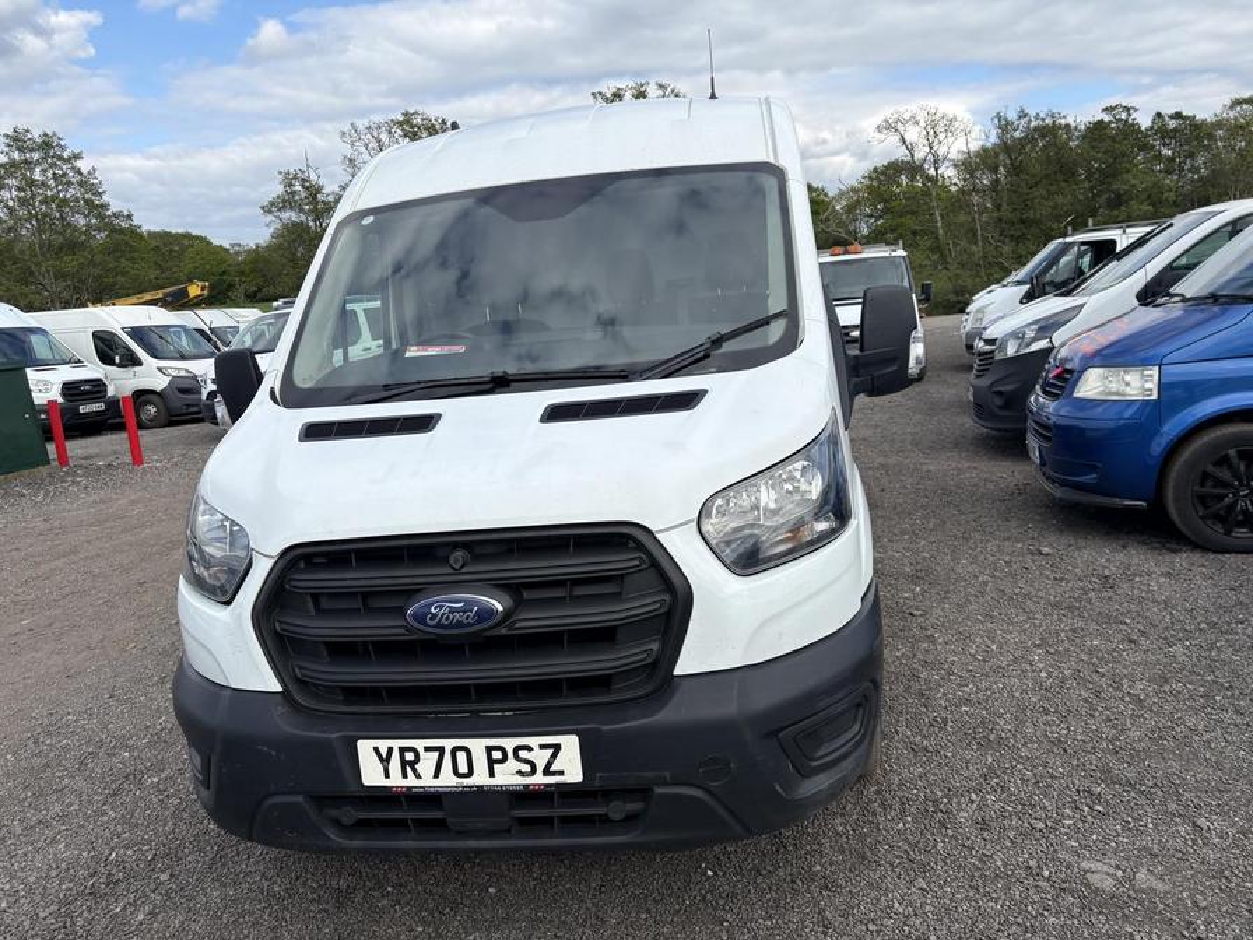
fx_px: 941
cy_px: 470
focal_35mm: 26
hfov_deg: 67.3
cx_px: 626
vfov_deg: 53.1
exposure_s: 1/2747
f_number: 1.6
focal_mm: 5.96
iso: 50
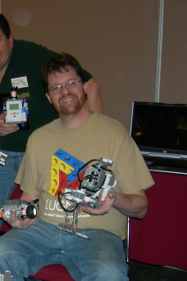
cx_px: -47
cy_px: 192
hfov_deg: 17.0
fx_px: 592
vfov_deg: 26.5
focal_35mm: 76
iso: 104
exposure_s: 1/60.1
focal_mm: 8
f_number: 2.8
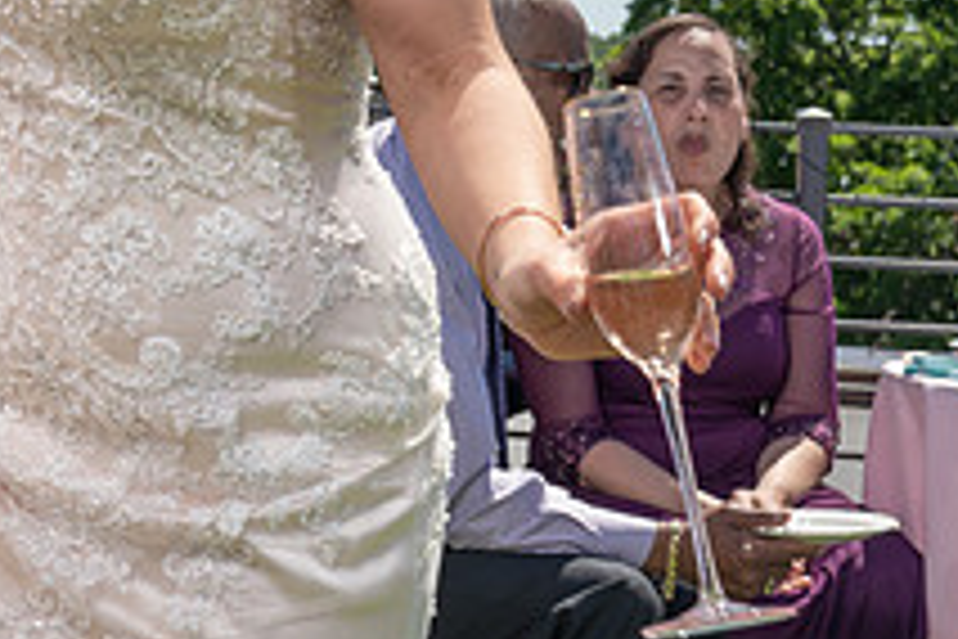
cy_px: -49
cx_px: -219
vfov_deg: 12.5
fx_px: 2874
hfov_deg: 17.9
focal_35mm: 108
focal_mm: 35
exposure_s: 1/250
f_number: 7.1
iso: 50
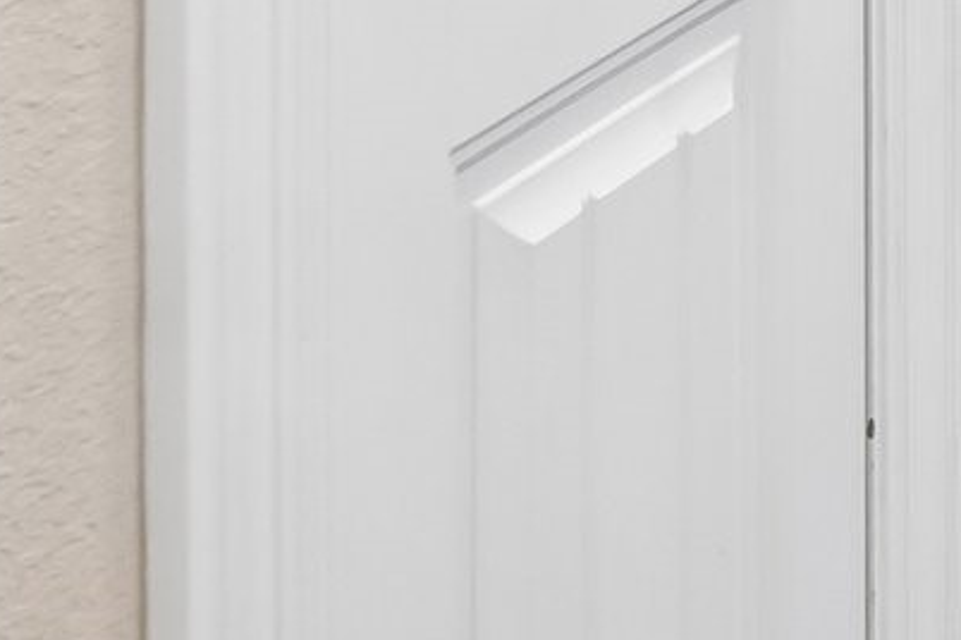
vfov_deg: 11.1
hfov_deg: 14.4
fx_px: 2856
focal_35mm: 107
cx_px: 2147
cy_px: -818
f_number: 8
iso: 400
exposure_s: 1/15
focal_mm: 14
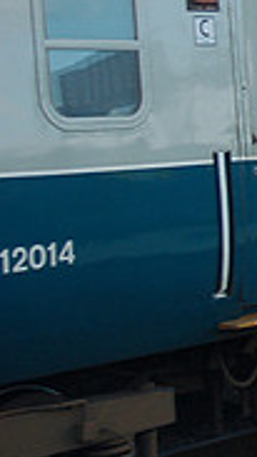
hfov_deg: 7.5
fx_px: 1752
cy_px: 162
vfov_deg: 14.8
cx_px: 719
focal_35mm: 145
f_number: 4
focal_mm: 29
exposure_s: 1/640
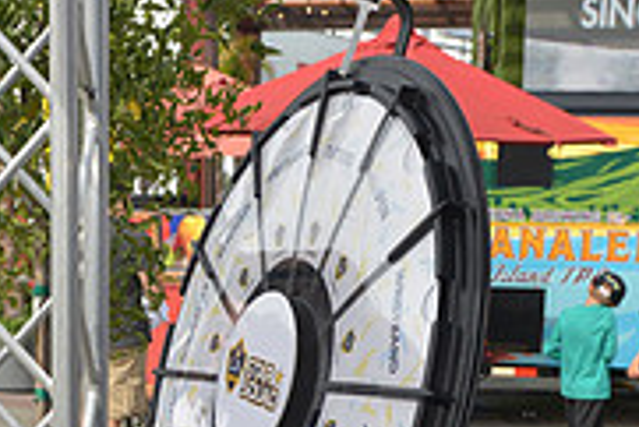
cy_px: 453
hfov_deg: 25.8
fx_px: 1368
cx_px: 124
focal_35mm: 77
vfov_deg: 17.2
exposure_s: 1/800
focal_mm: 24
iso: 200
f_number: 5.6
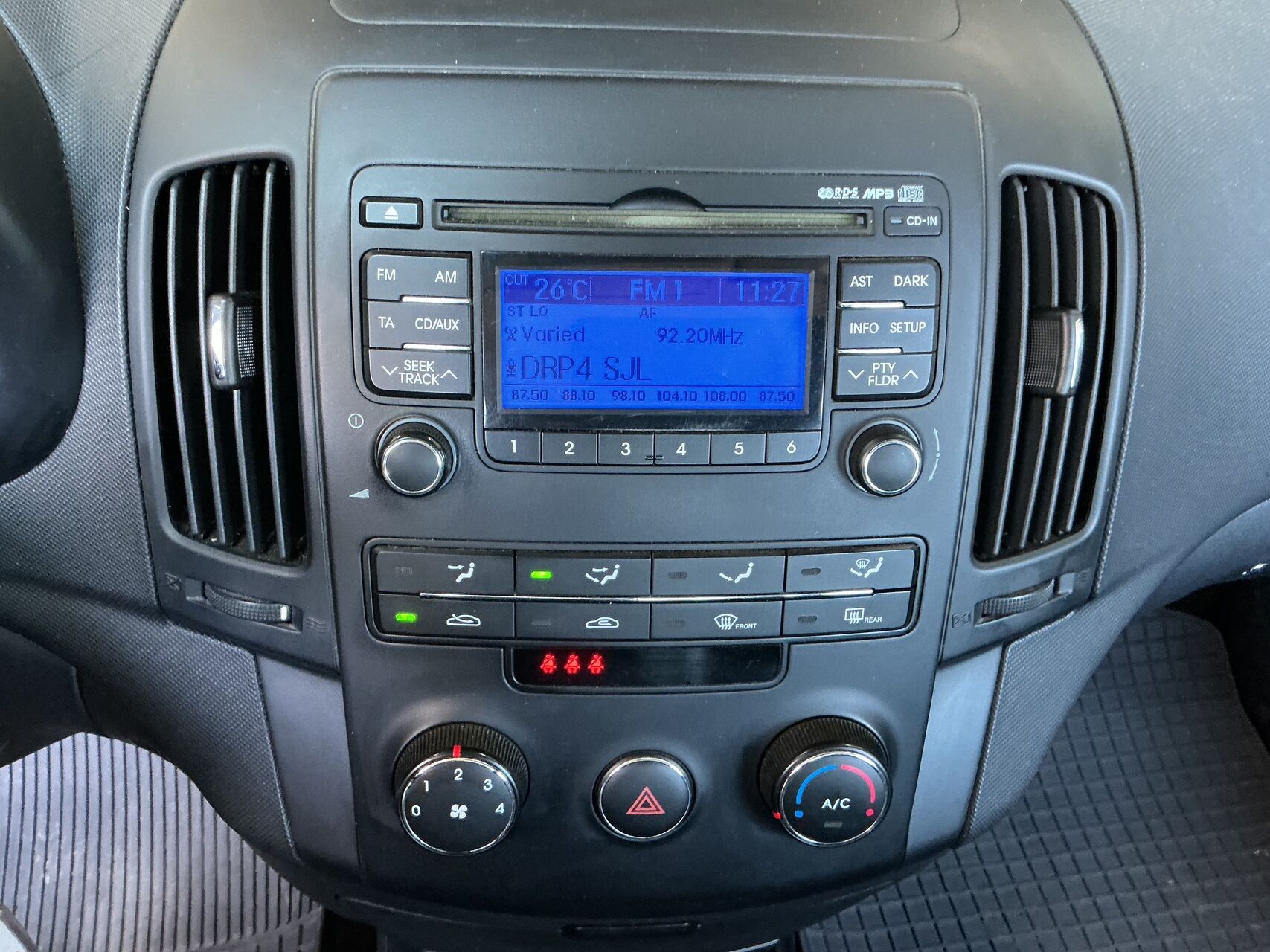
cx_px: 635
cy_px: 476
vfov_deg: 48.2
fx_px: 1064
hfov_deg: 61.7
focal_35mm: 29
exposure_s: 1/40
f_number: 1.8
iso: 250
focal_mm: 3
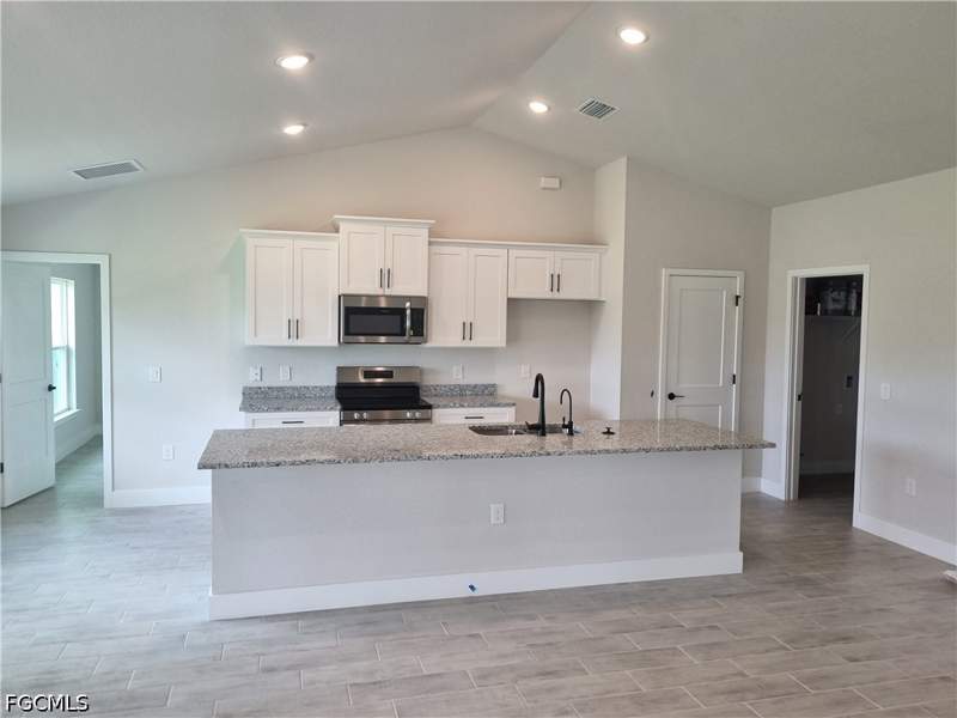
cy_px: 359
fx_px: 719
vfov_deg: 53.1
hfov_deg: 67.3
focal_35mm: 26
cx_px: 478
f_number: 1.8
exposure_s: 1/120
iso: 100
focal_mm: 5.4
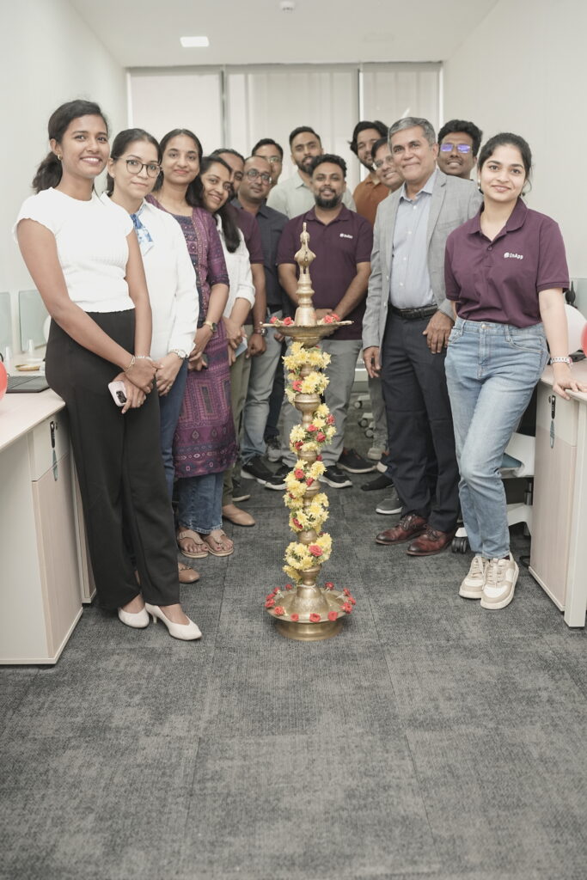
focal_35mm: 35
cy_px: 440
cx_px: 294
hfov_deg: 37.9
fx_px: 856
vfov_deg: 54.4
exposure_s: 1/250
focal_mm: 35
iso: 1600
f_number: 3.5
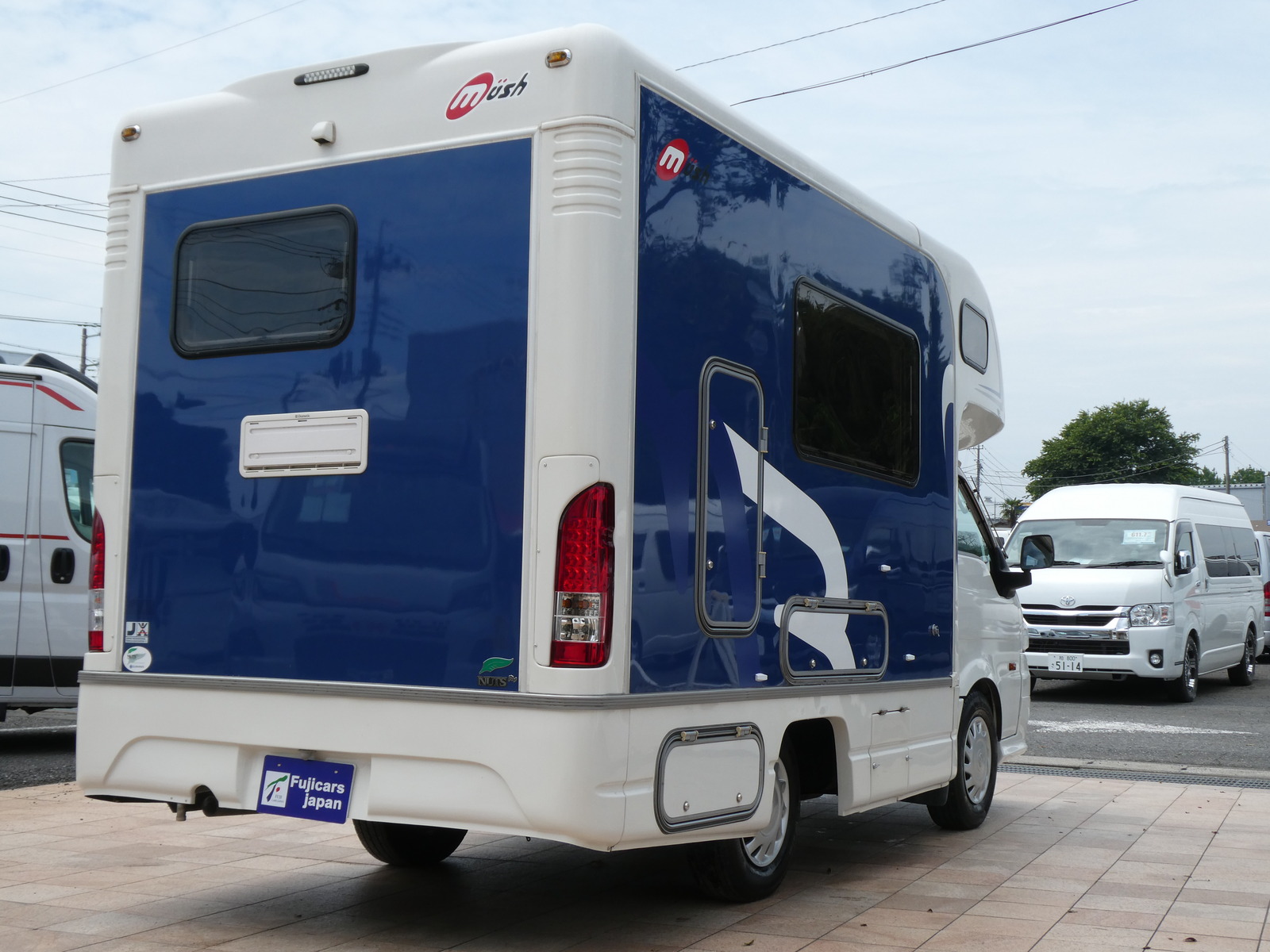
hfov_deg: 42.9
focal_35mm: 44
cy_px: 476
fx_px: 1614
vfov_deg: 32.9
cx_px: 635
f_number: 3.9
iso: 80
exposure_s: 1/800
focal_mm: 7.8
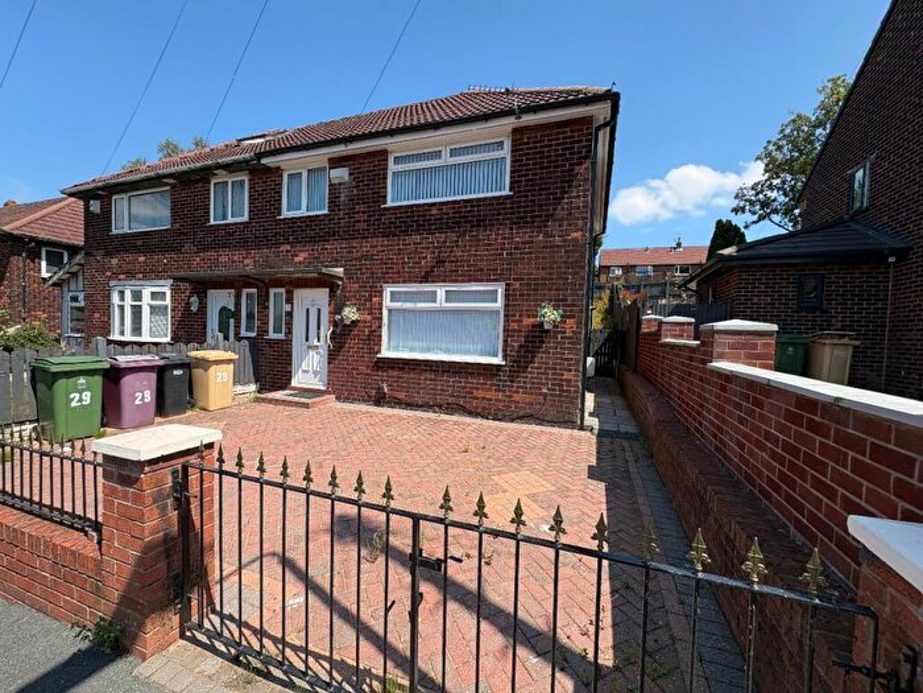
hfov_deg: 102.1
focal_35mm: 14
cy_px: 346
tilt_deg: -1.4
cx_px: 462
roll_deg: -1.5
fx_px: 373
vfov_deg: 85.7
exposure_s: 1/1160
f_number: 2.2
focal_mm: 2.22
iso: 40
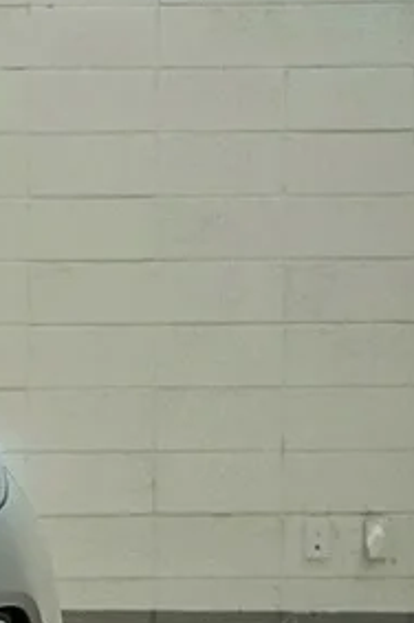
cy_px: 456
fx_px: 3631
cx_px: -755
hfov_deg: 6.1
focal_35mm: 210
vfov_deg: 9.8
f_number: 5.6
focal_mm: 36
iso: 250
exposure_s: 1/160
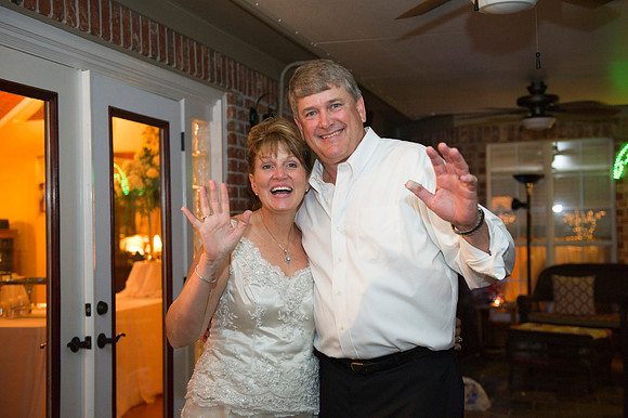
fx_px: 785
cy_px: 209
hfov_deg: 43.6
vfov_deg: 29.8
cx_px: 314
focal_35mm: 45
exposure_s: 1/60
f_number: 3.2
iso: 2000
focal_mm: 45
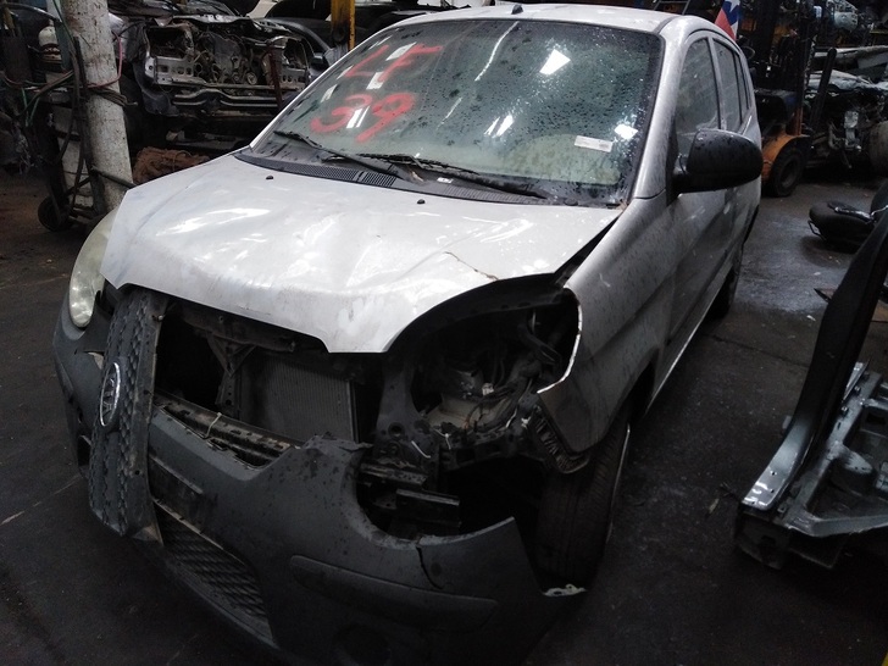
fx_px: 667
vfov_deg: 53.1
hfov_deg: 67.3
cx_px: 444
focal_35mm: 26
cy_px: 333
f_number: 2.2
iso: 388
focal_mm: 3.46
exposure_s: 1/24
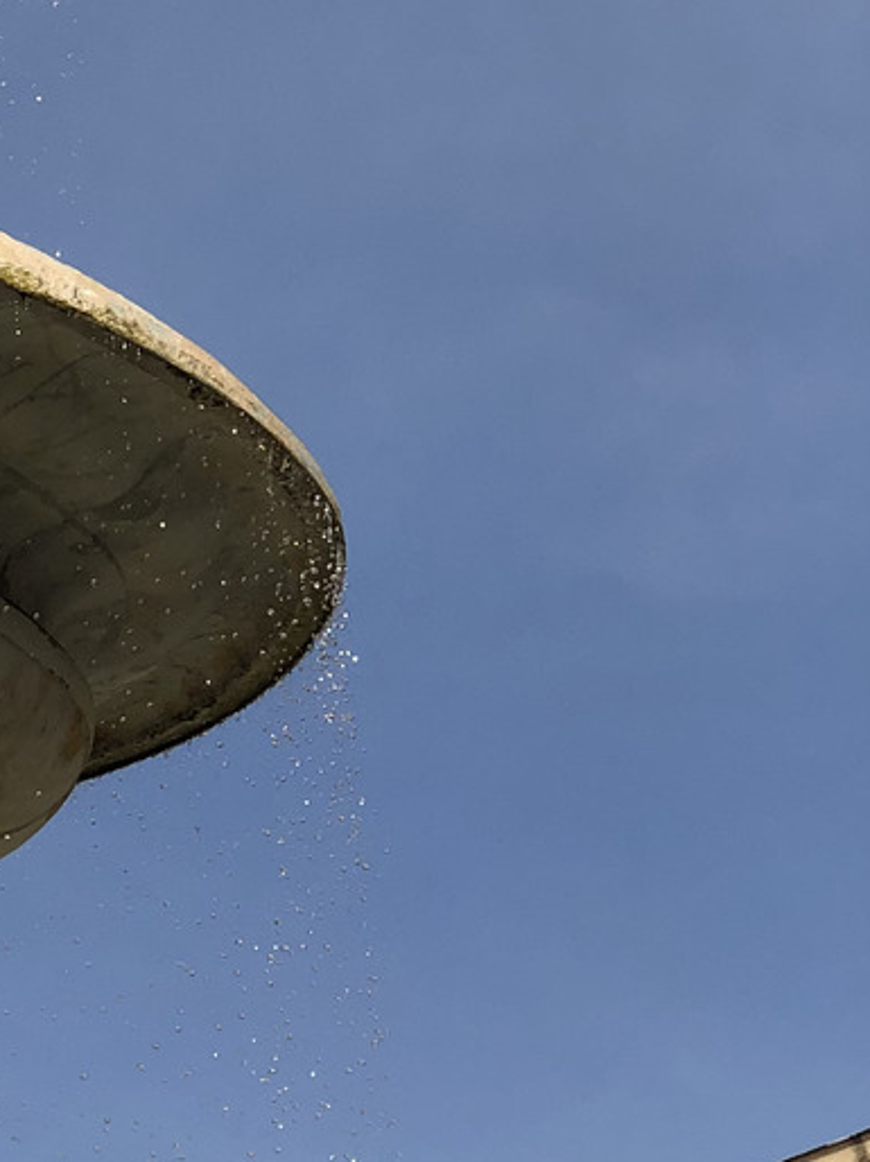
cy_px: 337
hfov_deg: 8.9
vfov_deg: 12.2
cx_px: -466
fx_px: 5433
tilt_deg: +28.2
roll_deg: +2.0
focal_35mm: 162
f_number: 2.4
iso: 16
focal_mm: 6
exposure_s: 1/1656
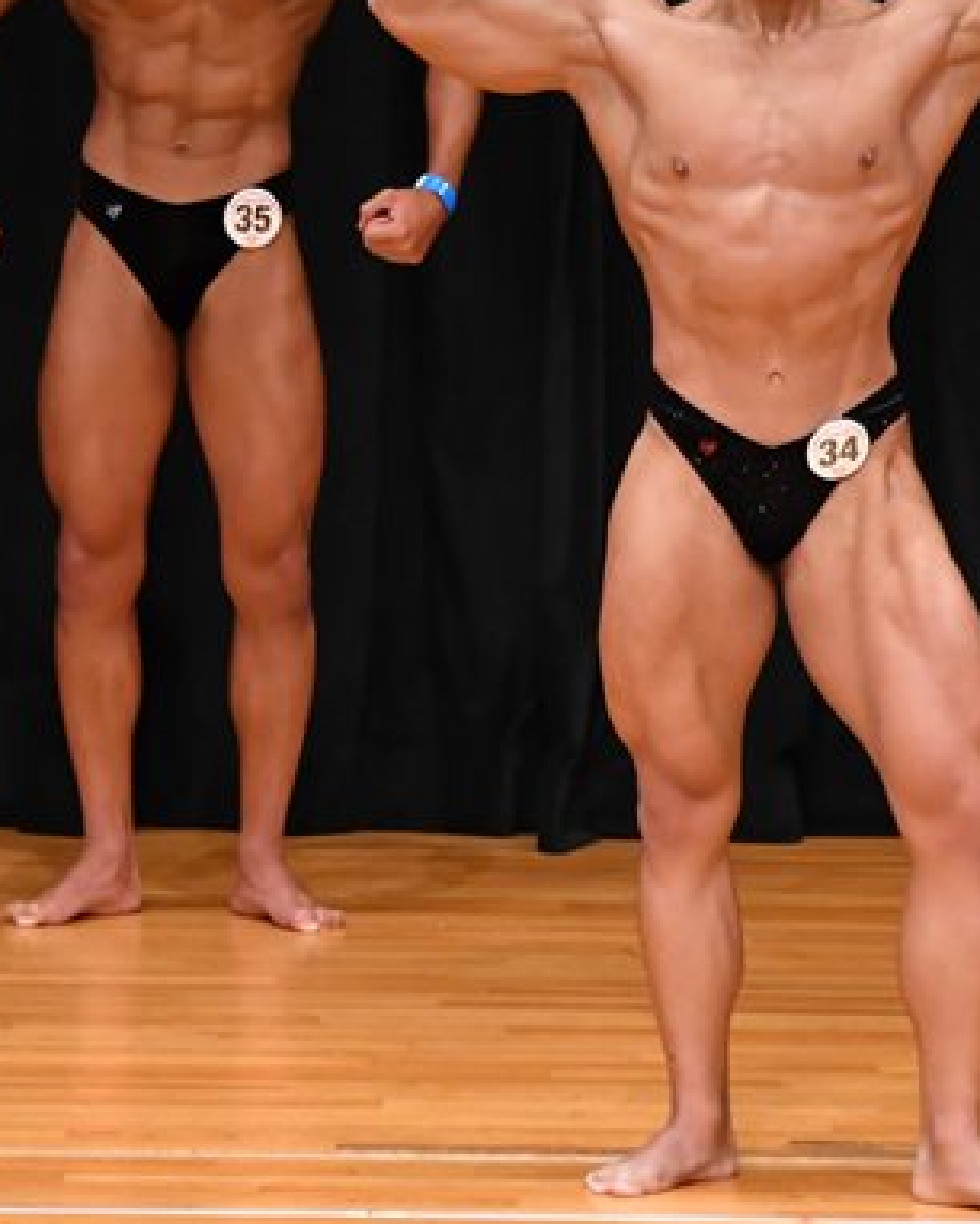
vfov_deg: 3.4
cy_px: 484
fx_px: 20685
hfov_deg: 2.7
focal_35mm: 571
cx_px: 178
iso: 4000
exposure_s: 1/400
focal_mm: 200
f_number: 5.6
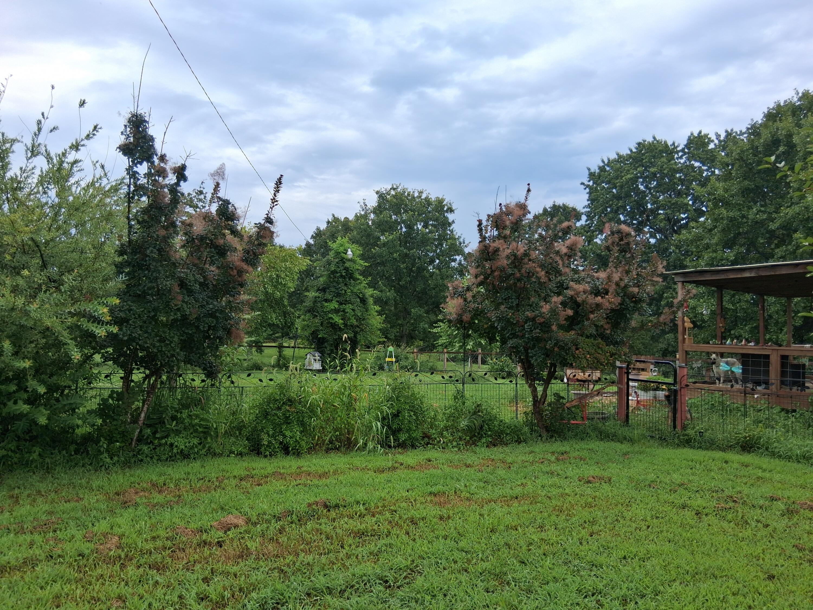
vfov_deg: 53.1
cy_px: 305
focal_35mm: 26
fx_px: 611
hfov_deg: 67.3
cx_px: 406
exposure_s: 1/287
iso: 25
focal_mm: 3.98
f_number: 1.8
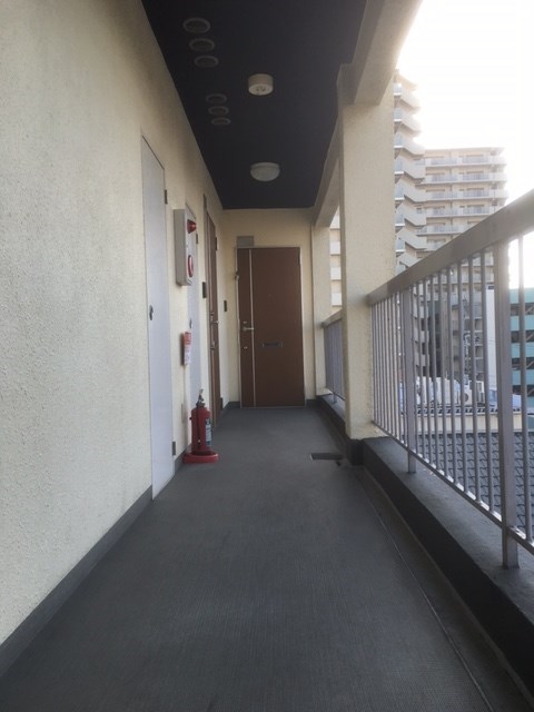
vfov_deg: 61.7
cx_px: 267
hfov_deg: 48.2
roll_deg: +1.7
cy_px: 356
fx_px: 596
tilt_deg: -0.1
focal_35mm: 29
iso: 25
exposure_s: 1/272
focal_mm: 4.15
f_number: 2.2
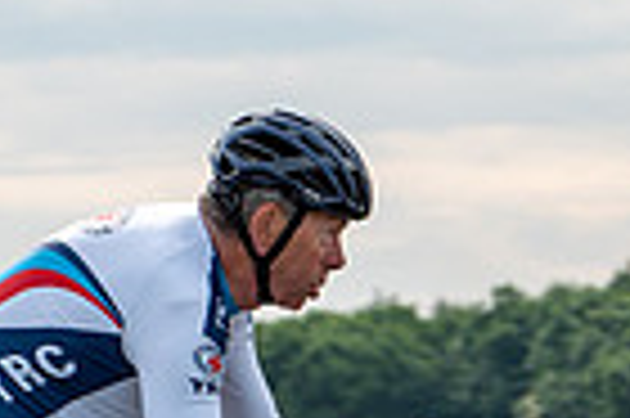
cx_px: 257
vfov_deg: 3.4
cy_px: 430
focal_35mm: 408
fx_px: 7132
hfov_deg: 5.1
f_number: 5
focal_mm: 76
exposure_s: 1/800
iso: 160
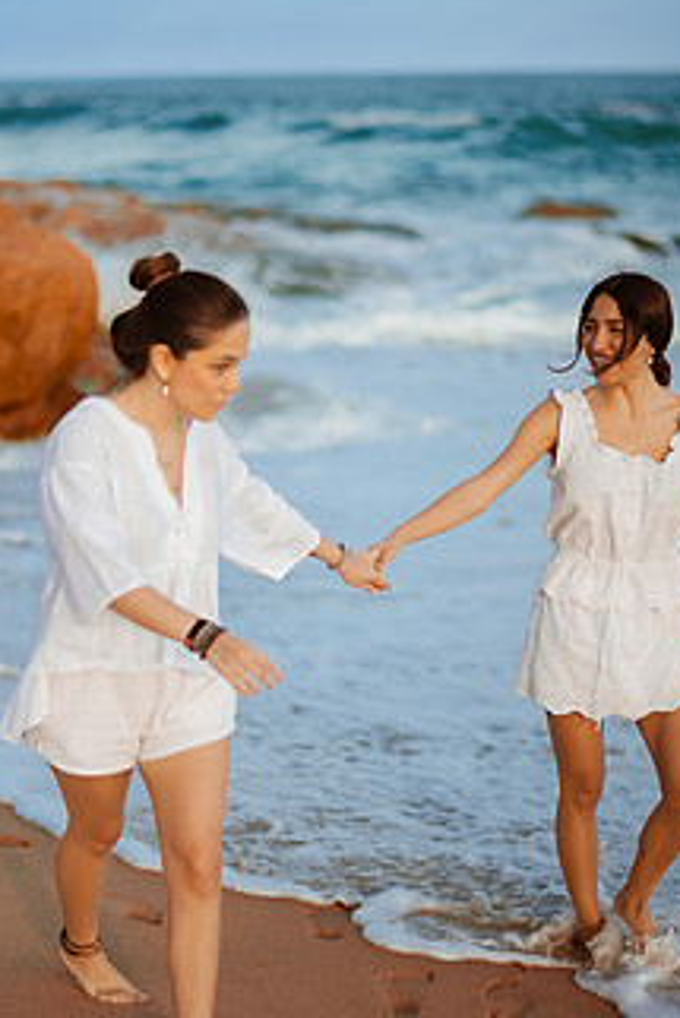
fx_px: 2292
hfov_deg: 16.9
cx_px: 338
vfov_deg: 25.0
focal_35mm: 81
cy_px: 515
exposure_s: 1/6400
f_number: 1.4
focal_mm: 58
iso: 200
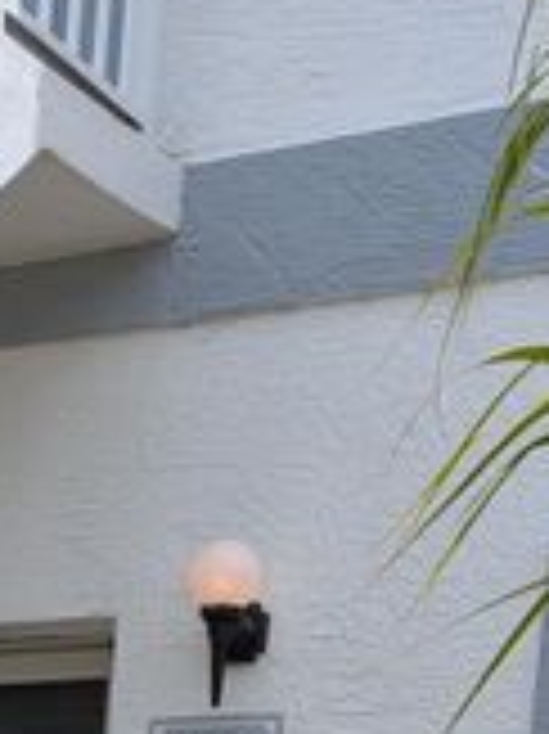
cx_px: -184
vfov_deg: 16.5
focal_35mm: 98
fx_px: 2075
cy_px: 1358
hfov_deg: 14.4
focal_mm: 6.9
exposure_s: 1/1038
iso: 20
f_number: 1.68
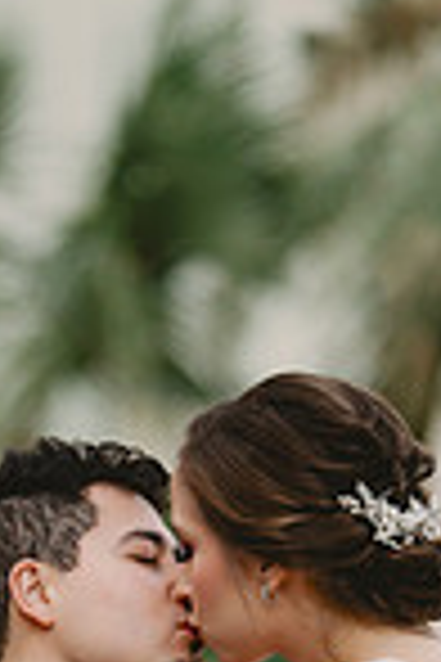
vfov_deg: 5.0
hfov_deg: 3.3
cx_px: 126
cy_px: 892
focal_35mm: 414
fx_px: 7607
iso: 800
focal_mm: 135
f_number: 2.8
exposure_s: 1/125
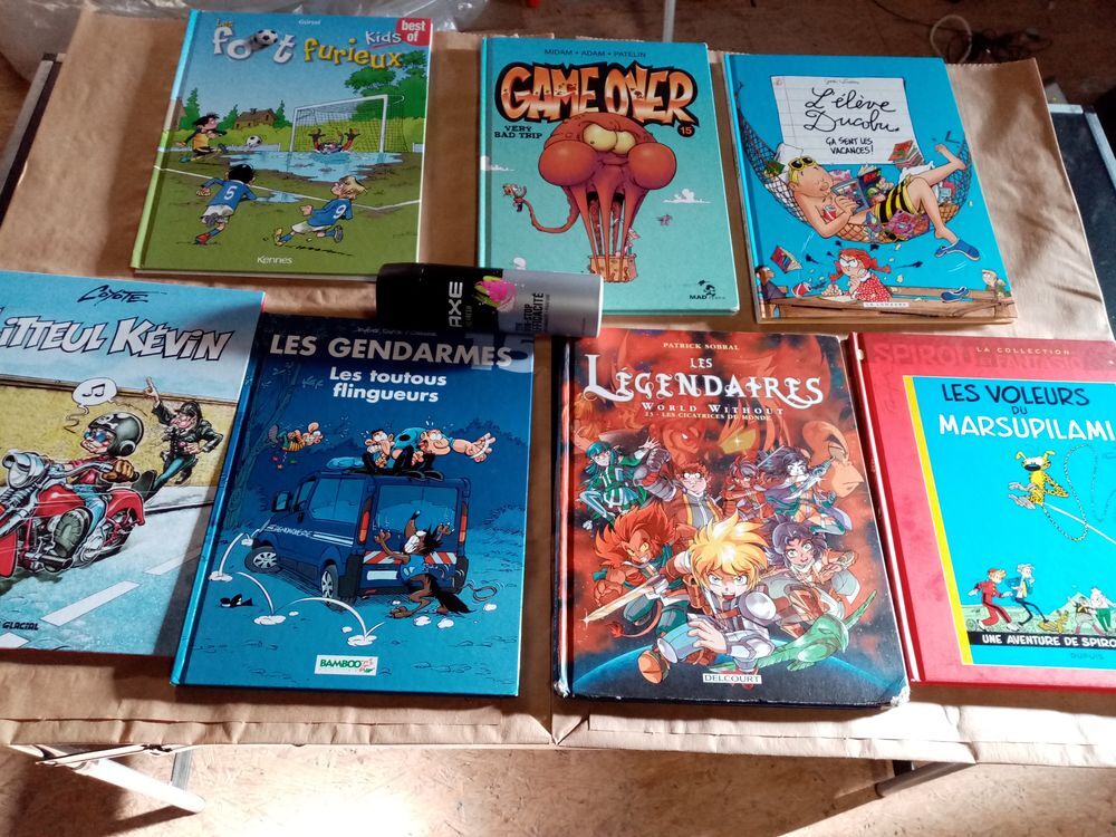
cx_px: 558
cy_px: 418
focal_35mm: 26
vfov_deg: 53.1
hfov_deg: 67.3
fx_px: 838
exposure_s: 1/33.3
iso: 359
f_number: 1.8
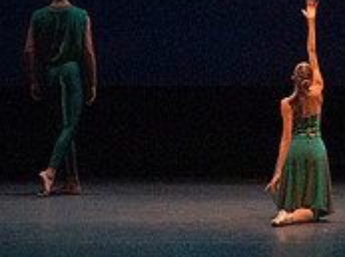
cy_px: -85
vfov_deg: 2.8
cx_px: 243
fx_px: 5271
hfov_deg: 3.7
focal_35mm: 530
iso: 25600
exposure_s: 1/400
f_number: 8
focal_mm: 164
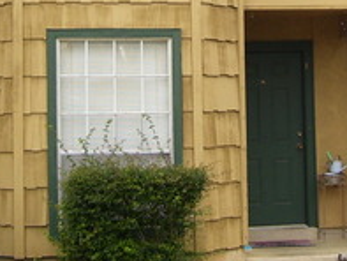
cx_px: 240
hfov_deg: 16.4
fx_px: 1204
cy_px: -21
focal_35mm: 120
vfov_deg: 12.2
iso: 80
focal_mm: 6
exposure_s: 1/250
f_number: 2.7
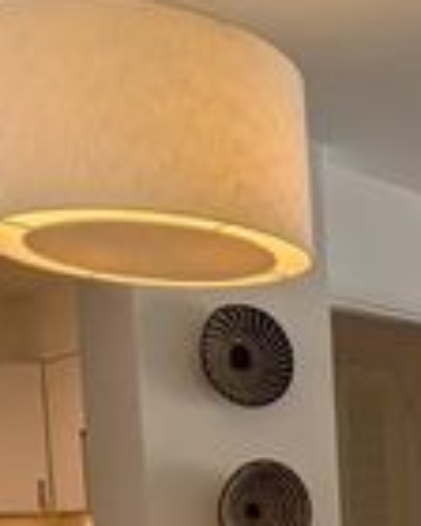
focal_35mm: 58
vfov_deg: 29.1
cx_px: 635
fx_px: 903
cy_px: 590
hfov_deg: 21.8
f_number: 2.2
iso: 49
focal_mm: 1.95
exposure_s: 1/292
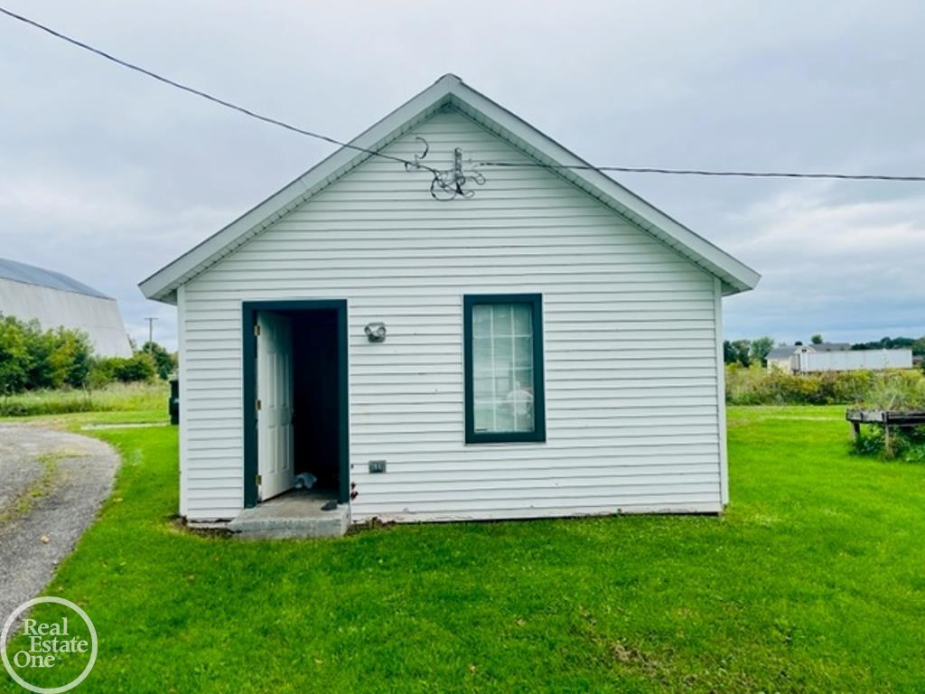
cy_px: 347
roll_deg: +0.9
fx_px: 695
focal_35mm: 26
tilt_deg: +2.9
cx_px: 462
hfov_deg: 67.3
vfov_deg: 53.1
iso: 50
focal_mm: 5.1
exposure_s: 1/2062
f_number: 1.6
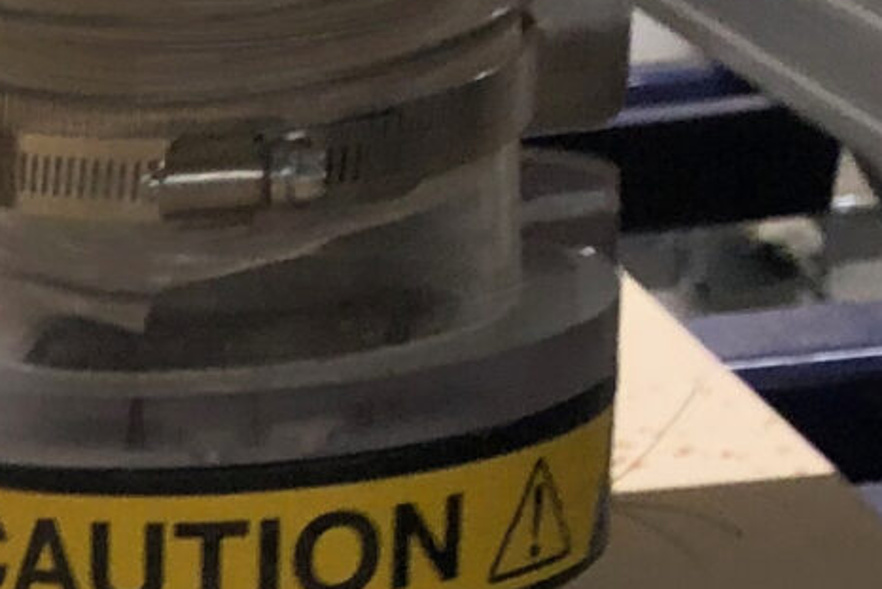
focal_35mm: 160
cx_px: -1052
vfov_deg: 7.9
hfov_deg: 11.2
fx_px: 3921
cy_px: 1411
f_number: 1.8
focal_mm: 4
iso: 32
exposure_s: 1/30
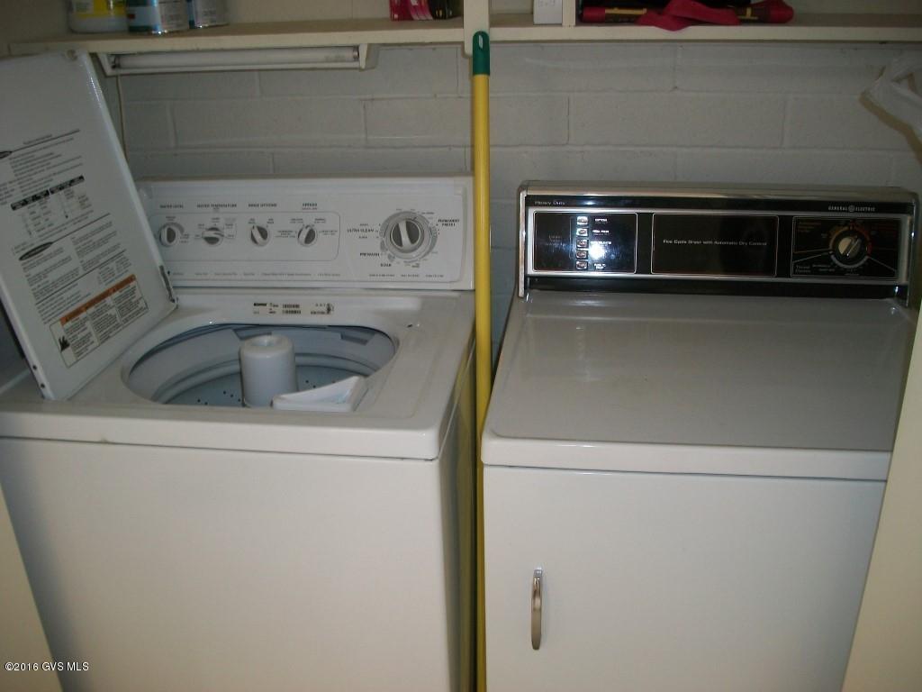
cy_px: 346
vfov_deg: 44.2
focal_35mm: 32
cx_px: 461
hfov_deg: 56.8
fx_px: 852
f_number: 2.9
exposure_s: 1/30
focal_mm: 5.7
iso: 80
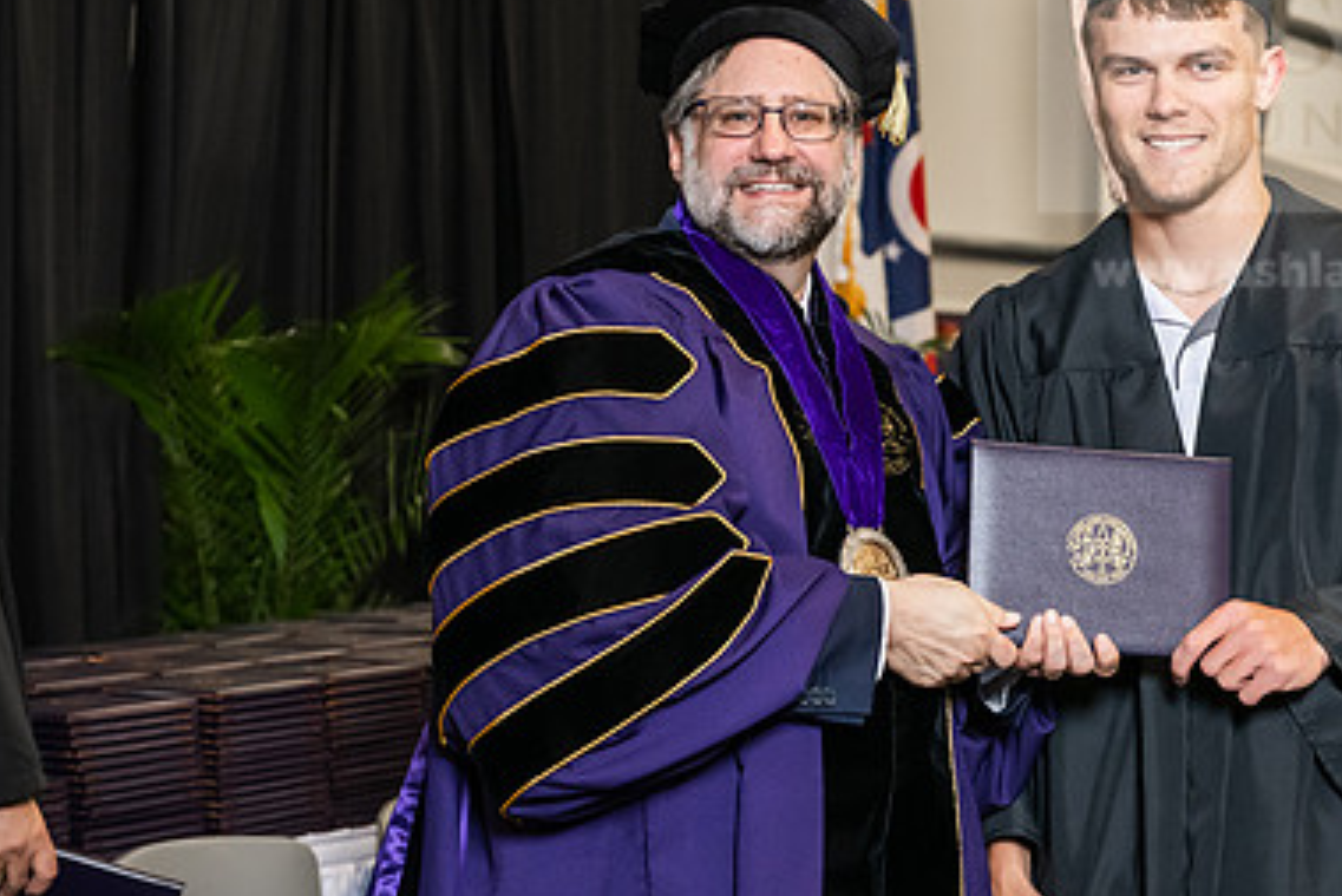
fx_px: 3543
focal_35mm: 95
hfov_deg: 21.3
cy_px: 345
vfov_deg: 14.4
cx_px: 931
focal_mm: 62
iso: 2500
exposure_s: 1/200
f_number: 5
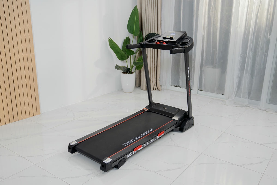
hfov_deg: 57.2
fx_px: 254
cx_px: 138
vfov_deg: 40.0
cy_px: 92
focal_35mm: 33
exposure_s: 1/250
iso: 250
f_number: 3.5
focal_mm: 33
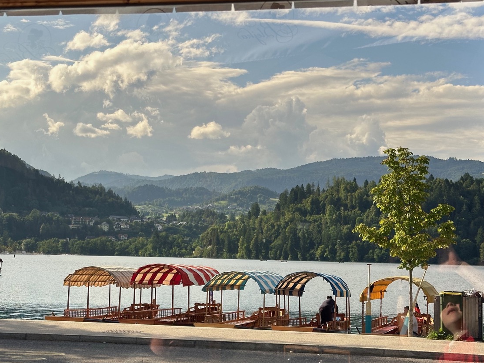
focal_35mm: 69
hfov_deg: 28.1
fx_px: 965
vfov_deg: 21.3
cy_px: 216
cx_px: 219
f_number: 1.78
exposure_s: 1/1848
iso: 64
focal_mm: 6.86
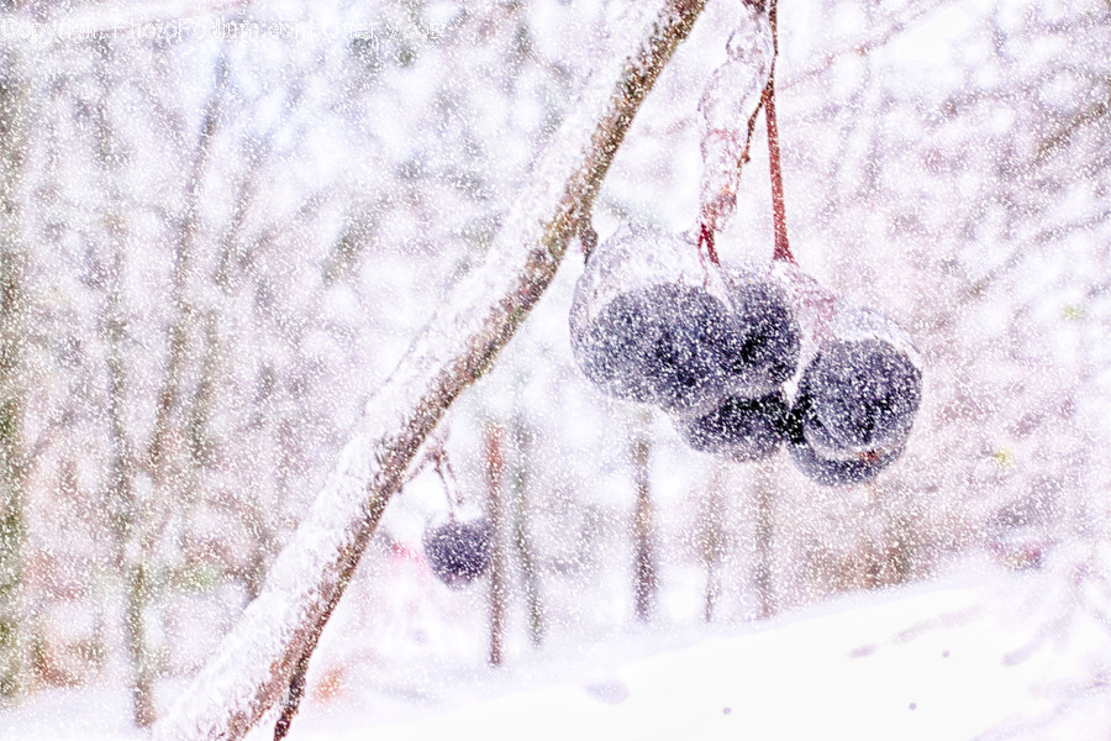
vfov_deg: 25.8
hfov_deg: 37.9
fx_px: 1620
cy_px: 370
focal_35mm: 52
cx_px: 556
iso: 100
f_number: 22
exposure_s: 1/15
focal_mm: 35
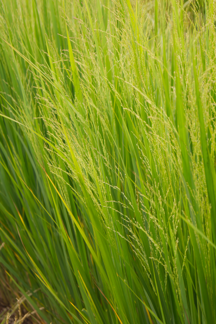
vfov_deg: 24.6
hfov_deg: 16.6
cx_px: 108
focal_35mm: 82
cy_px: 162
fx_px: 742
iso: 250
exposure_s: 1/400
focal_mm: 55
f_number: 5.6
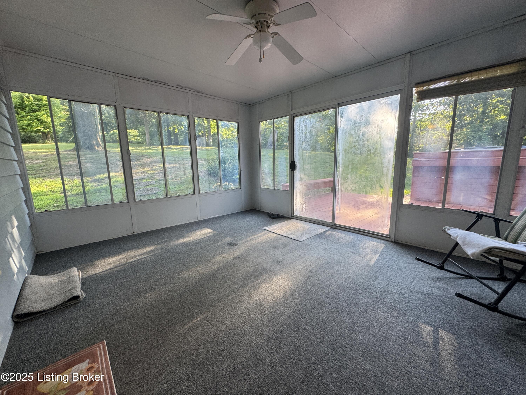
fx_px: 213
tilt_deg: -9.8
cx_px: 263
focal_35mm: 14
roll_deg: +1.0
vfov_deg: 85.7
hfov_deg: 102.1
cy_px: 198
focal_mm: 2.22
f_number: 2.2
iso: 125
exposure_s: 1/120
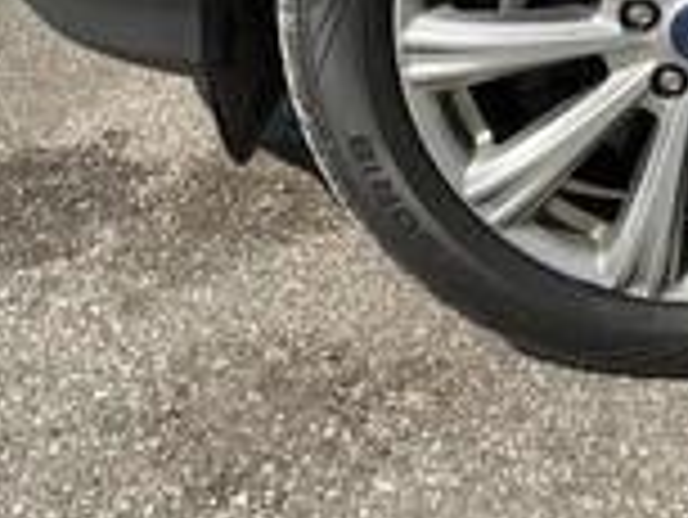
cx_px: 719
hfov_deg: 25.1
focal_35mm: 73
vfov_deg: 19.5
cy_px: -23
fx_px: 1452
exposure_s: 1/1144
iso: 25
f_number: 1.8
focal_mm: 3
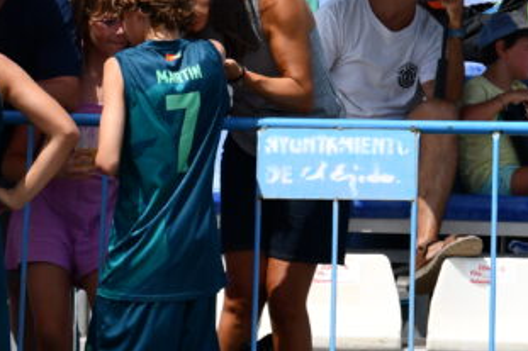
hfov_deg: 4.6
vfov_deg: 3.1
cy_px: 211
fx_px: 6523
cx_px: -88
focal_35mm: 445
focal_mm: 90
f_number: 9
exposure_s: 1/320
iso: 100
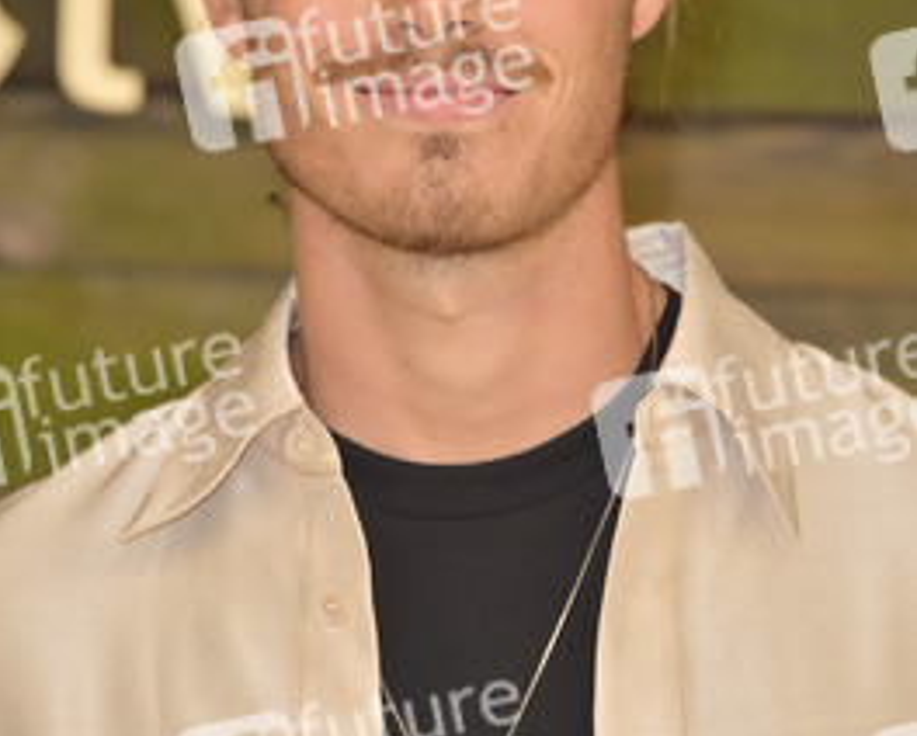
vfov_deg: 4.4
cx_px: 457
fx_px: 9649
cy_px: 243
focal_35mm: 355
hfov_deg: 5.4
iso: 320
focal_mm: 250
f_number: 7.1
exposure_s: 1/250
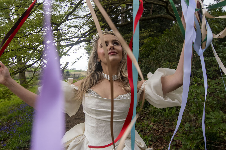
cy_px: 75
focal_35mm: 36
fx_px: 226
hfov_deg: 53.1
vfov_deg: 36.9
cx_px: 113
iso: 500
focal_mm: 18
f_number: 7.1
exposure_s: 1/160
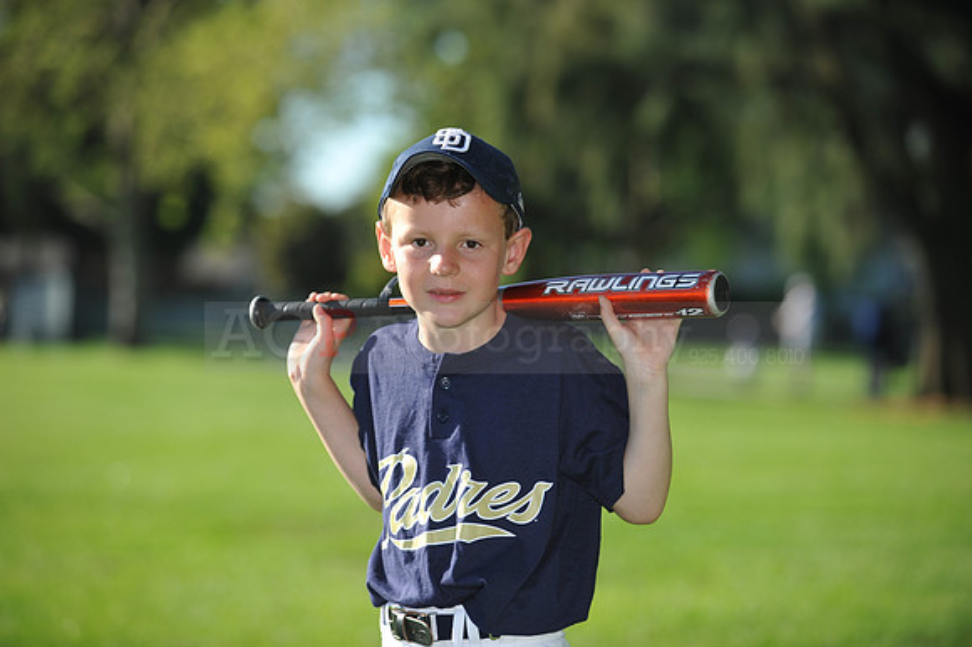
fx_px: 3913
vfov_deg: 9.5
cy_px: 324
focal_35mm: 145
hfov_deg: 14.2
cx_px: 486
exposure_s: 1/1000
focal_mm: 145
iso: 200
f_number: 4
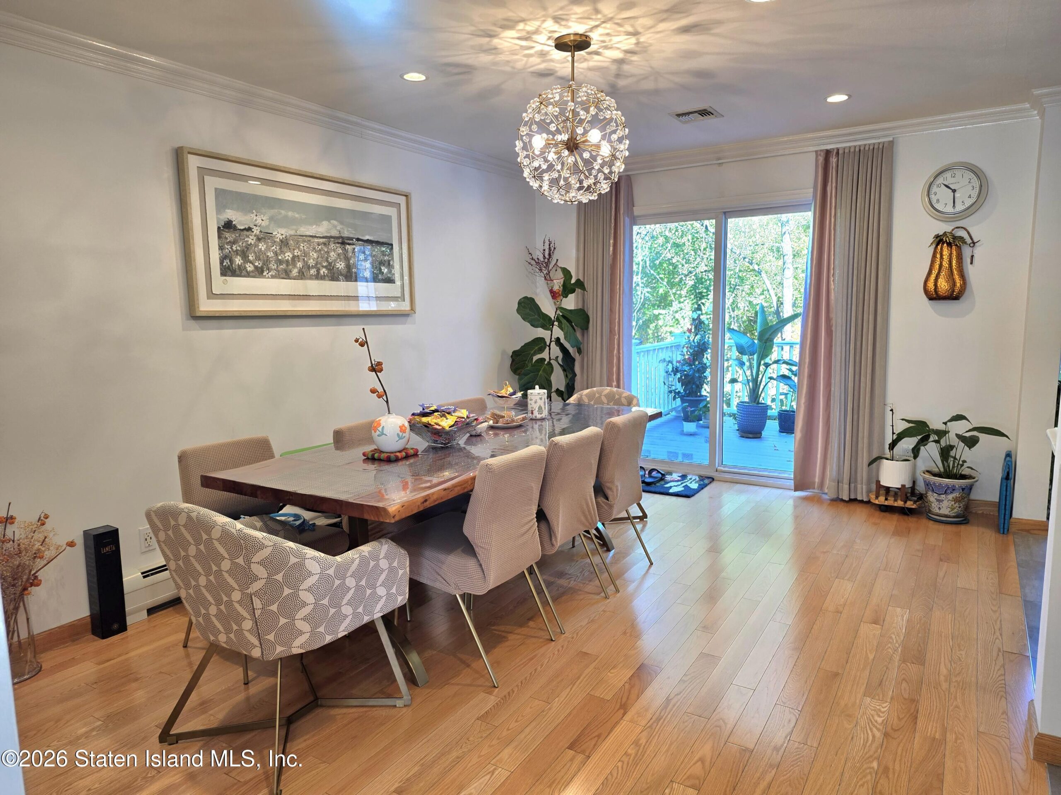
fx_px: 705
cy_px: 398
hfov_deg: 73.9
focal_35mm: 23
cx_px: 530
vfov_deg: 58.9
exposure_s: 1/120
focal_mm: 6.25
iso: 64
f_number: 1.7
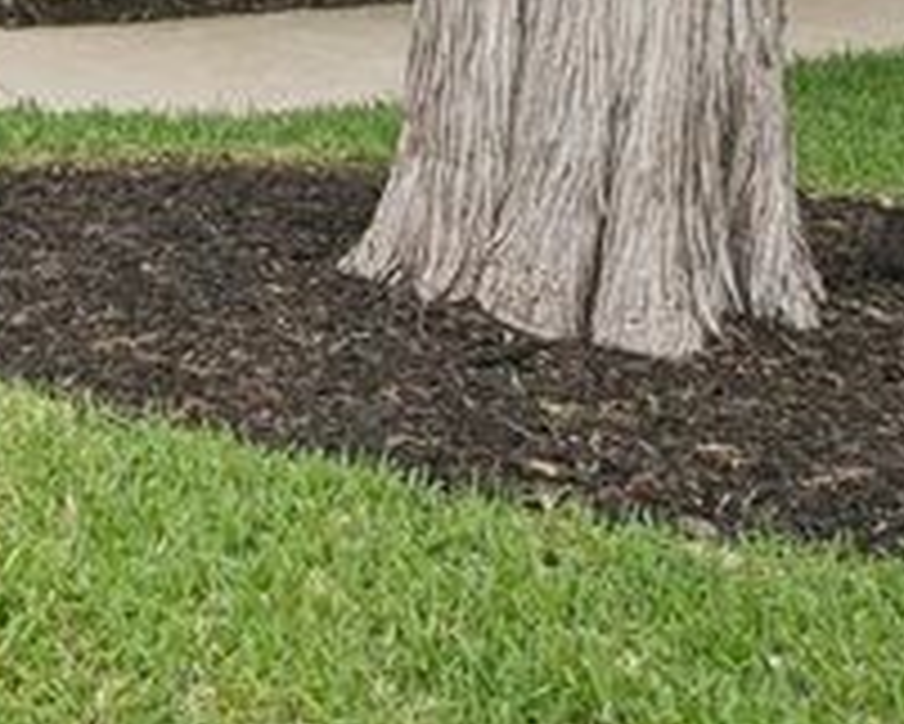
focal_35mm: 86
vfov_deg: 14.9
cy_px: -679
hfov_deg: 16.5
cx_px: -931
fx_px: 2302
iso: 250
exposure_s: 1/20
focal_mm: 18
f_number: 8
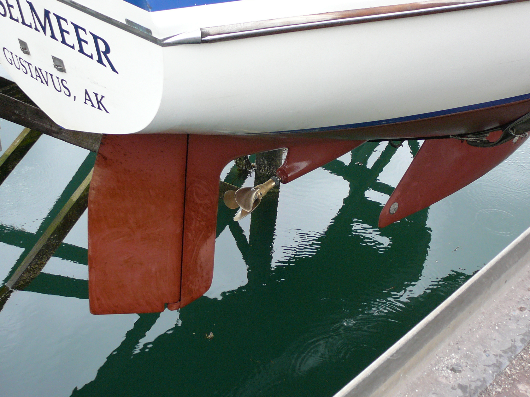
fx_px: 796
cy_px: 198
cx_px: 265
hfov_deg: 36.8
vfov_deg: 28.0
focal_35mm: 52
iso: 125
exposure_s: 1/30
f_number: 3.4
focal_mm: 7.8
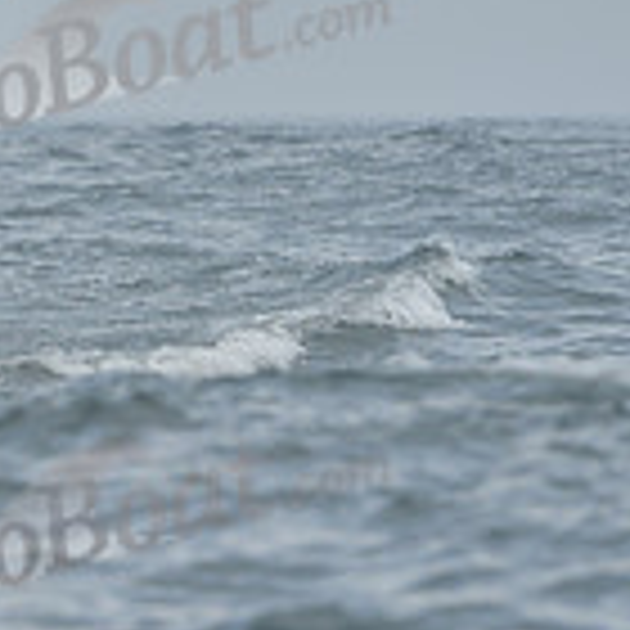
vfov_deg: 2.1
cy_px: -97
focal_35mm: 843
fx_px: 17358
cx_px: -472
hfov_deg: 2.1
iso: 280
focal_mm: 240
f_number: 7.1
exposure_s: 1/800
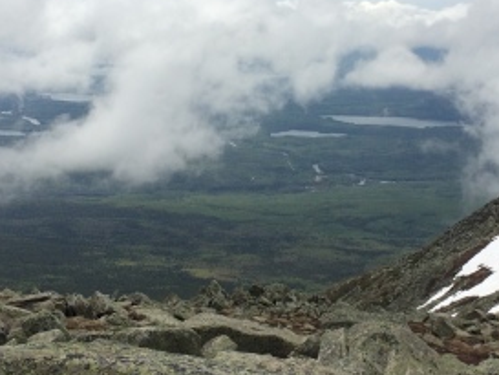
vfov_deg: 21.6
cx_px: 260
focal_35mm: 68
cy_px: 148
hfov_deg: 28.5
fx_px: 981
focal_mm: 4.15
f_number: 2.2
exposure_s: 1/5128
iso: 32
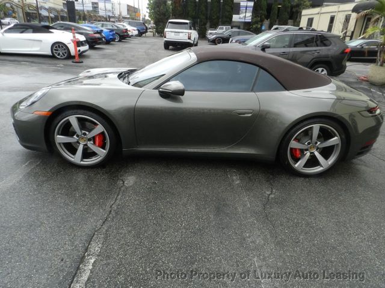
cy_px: 144
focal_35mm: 23
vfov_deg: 58.9
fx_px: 256
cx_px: 192
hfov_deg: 73.9
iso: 160
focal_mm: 4
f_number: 8
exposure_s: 1/40
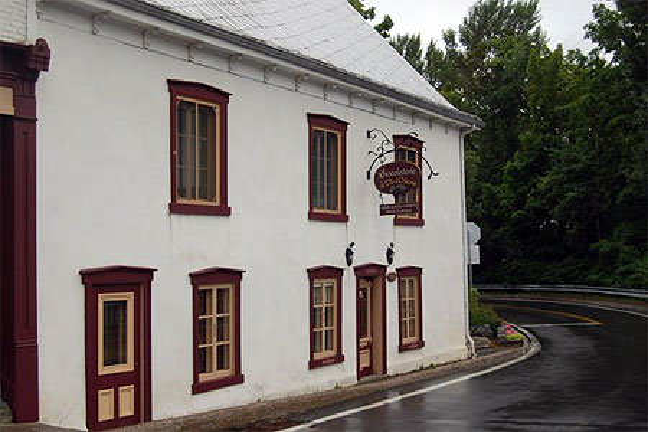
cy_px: 216
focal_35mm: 48
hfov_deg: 41.1
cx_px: 324
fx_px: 864
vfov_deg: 28.1
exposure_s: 1/200
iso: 200
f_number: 7.1
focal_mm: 32
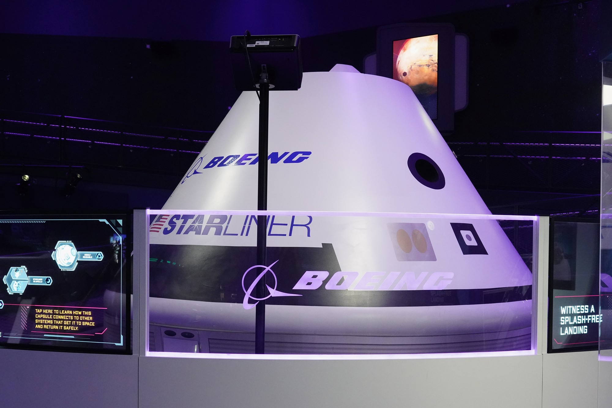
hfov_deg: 58.7
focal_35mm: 32
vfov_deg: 41.1
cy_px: 204
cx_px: 306
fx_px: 544
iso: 8000
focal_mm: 32
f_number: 8
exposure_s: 1/80
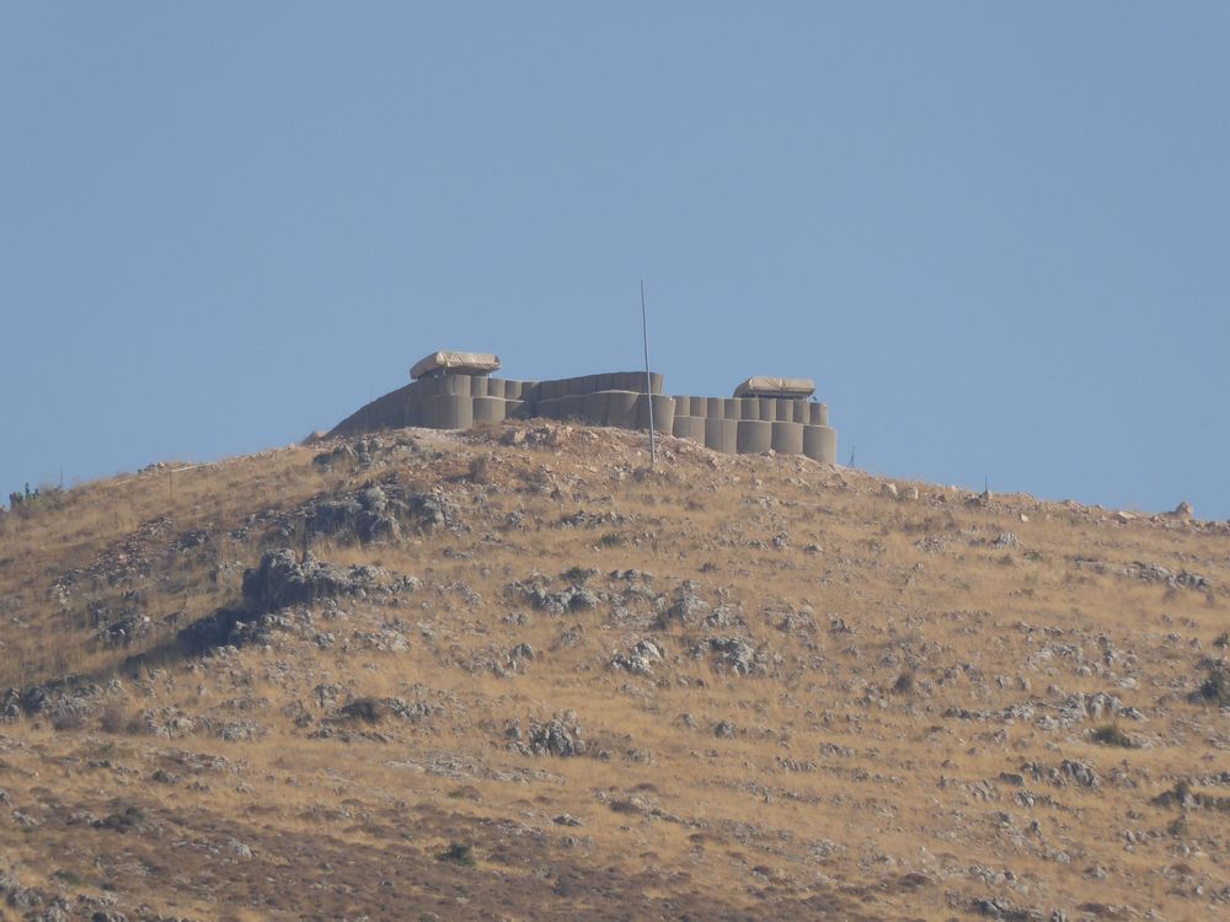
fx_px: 25584
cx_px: 615
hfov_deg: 2.8
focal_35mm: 720
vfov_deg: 2.1
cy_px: 461
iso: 80
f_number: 6.4
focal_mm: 129
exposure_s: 1/320
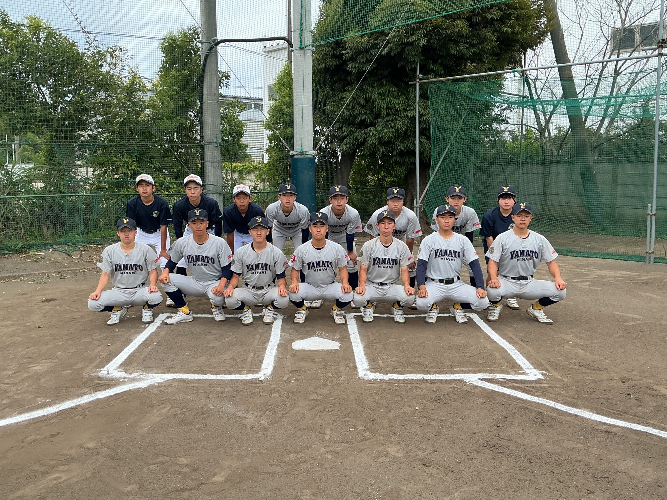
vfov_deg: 45.4
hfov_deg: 58.3
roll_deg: +0.8
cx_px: 320
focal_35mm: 31
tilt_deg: -7.5
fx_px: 597
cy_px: 248
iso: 25
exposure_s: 1/439
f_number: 1.8
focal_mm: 3
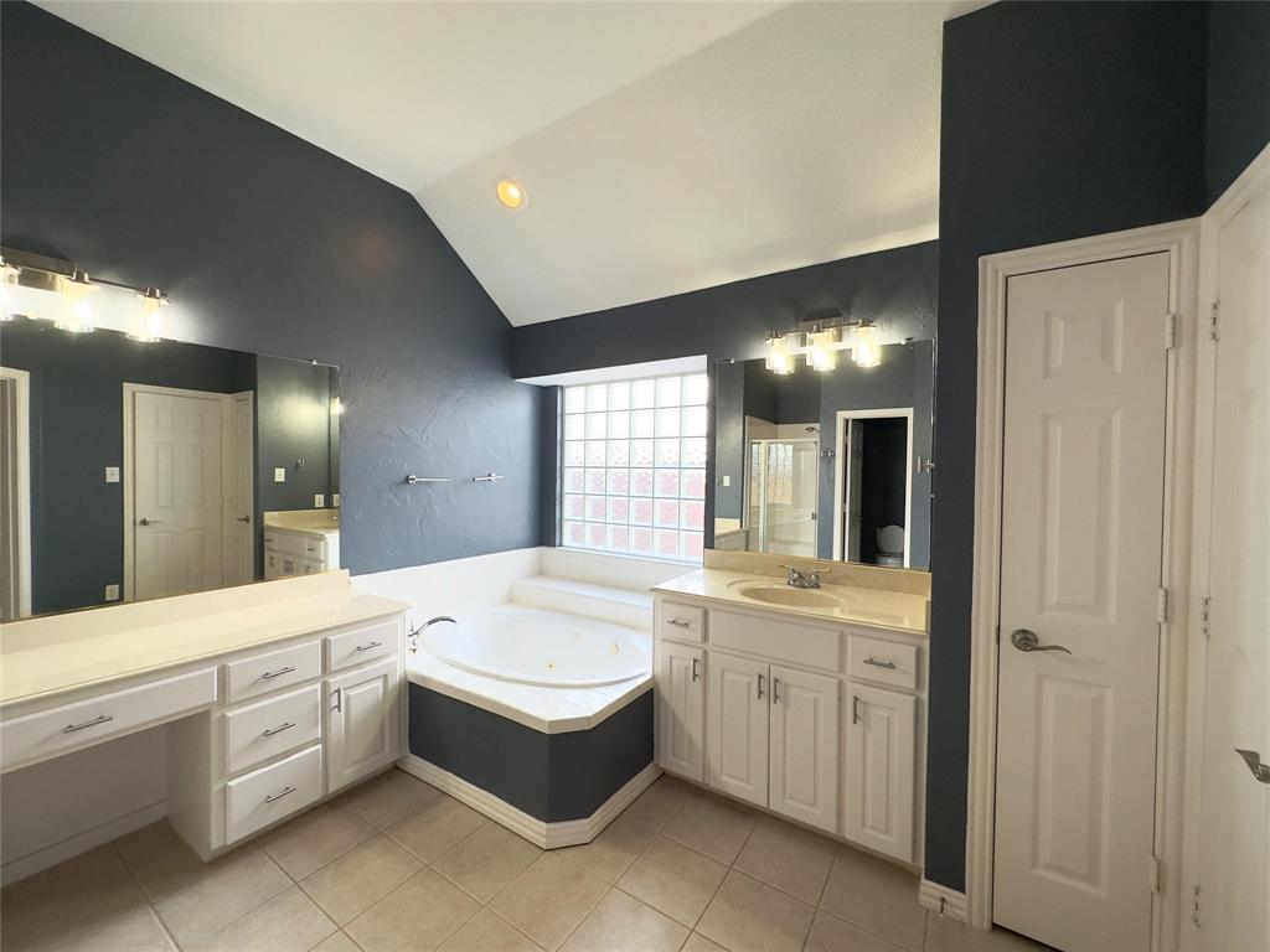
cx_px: 635
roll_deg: -1.1
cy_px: 476
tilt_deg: -1.2
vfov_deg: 85.7
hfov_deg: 102.1
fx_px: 514
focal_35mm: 14
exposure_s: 1/120
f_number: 2.2
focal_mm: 2.22
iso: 64
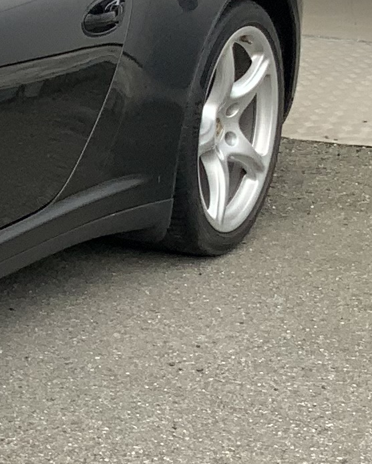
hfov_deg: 8.9
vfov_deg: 11.8
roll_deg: -1.3
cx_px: -369
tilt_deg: -13.1
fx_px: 2257
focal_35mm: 164
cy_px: 193
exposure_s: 1/172
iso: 25
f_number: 1.8
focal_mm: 3
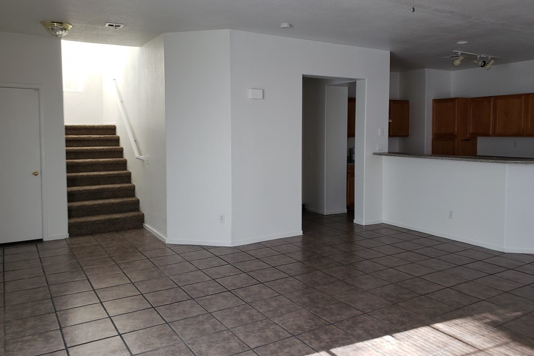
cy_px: 166
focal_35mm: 28
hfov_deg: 65.5
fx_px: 415
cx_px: 266
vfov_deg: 46.4
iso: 125
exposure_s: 1/60
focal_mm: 4.3
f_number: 2.4
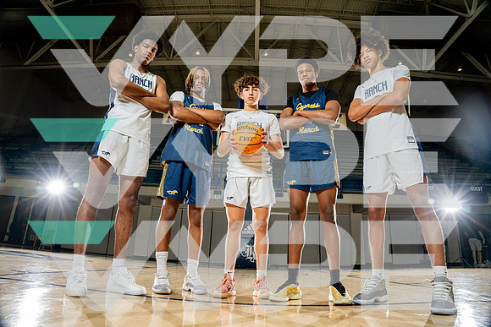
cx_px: 246
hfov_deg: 84.0
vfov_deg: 62.0
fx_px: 273
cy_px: 164
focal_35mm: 20
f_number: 7.1
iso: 640
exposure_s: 1/250
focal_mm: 20
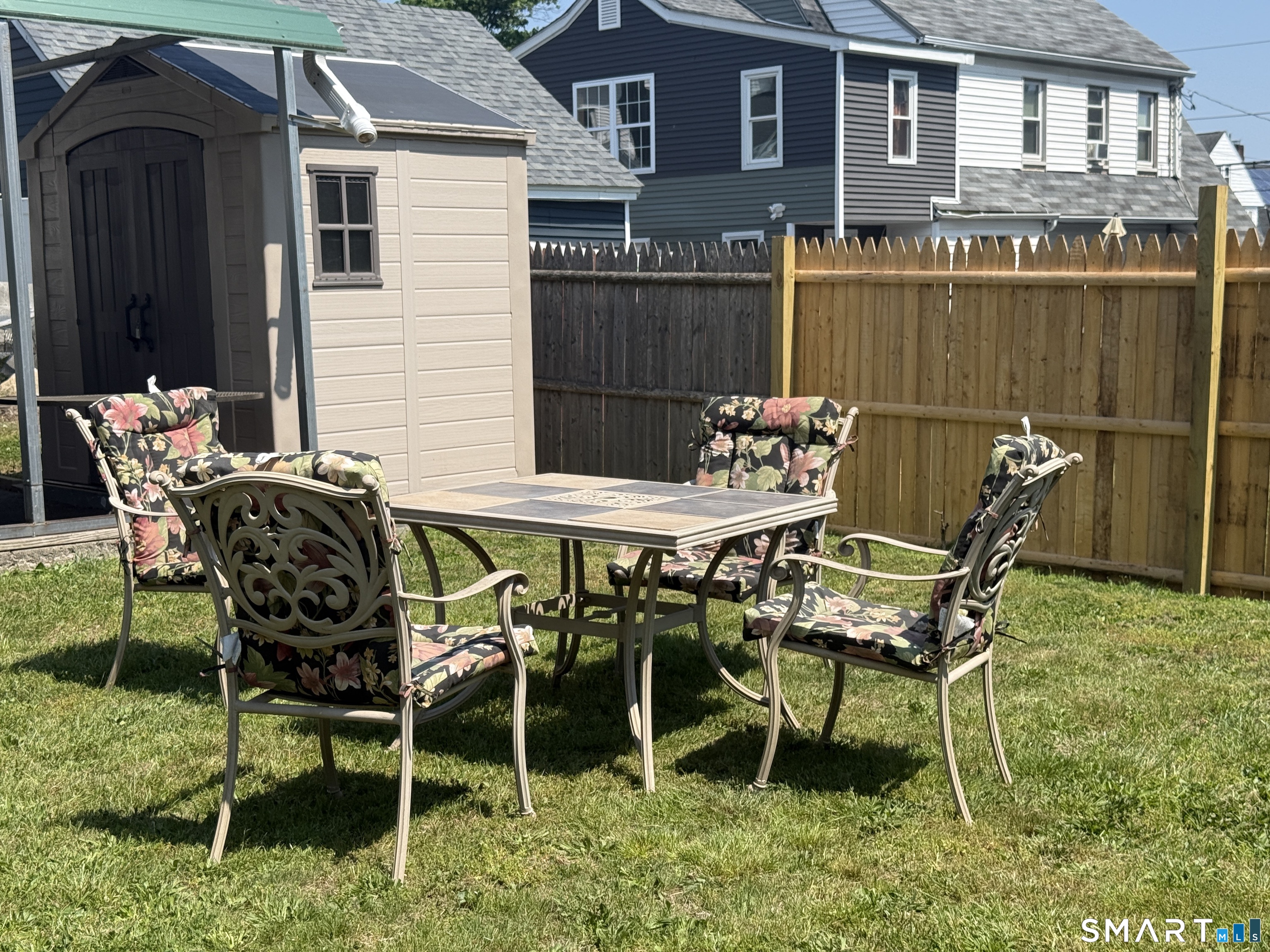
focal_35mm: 48
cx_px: 635
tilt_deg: -5.3
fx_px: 1761
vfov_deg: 30.3
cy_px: 476
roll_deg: +0.7
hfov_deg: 39.7
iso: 64
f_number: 1.78
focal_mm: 6.76
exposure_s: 1/3704
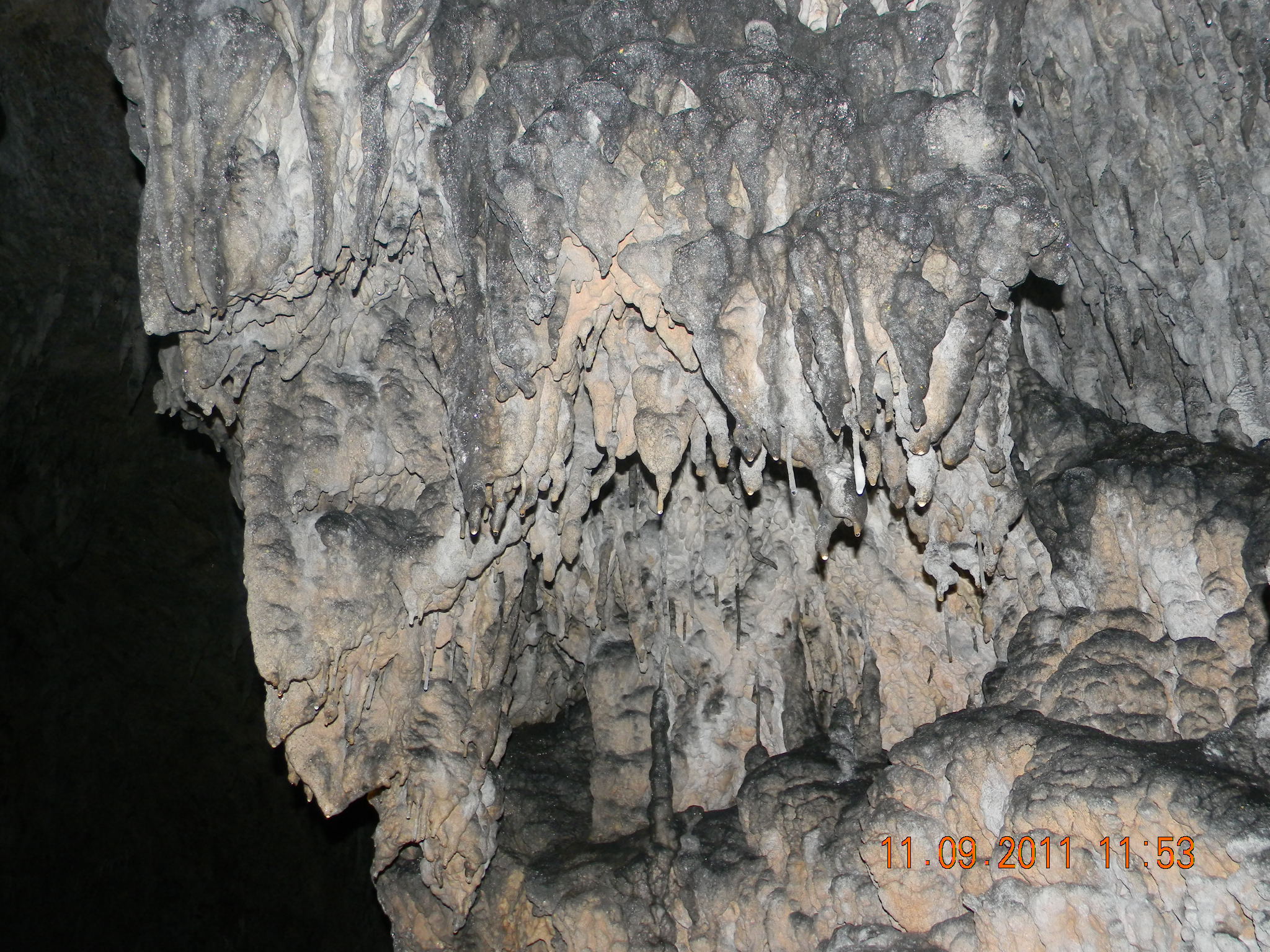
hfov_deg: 51.4
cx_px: 635
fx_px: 1321
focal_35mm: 36
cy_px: 476
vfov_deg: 39.7
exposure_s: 1/30
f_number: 3.7
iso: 205
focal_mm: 6.4
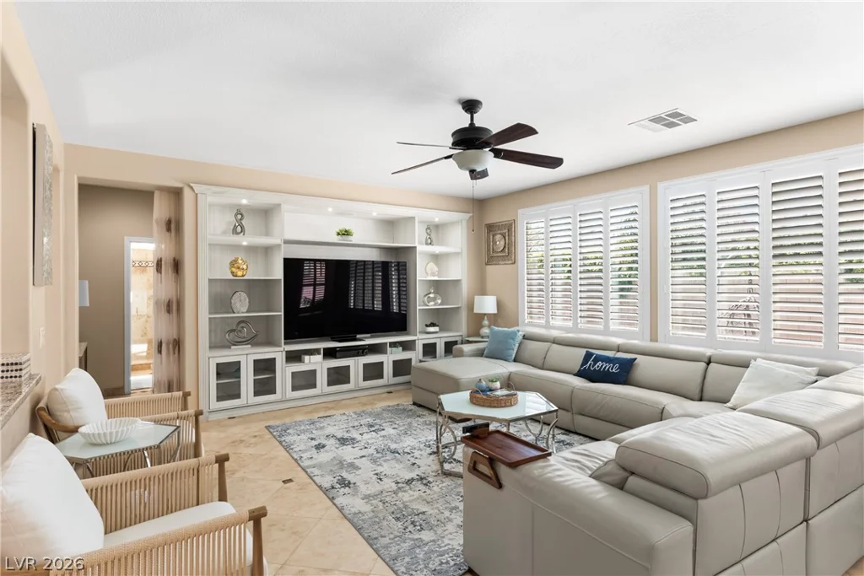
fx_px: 456
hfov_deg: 86.9
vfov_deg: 64.6
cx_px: 432
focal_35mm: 19
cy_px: 288
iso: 400
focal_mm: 19
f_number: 8
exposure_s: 1/13
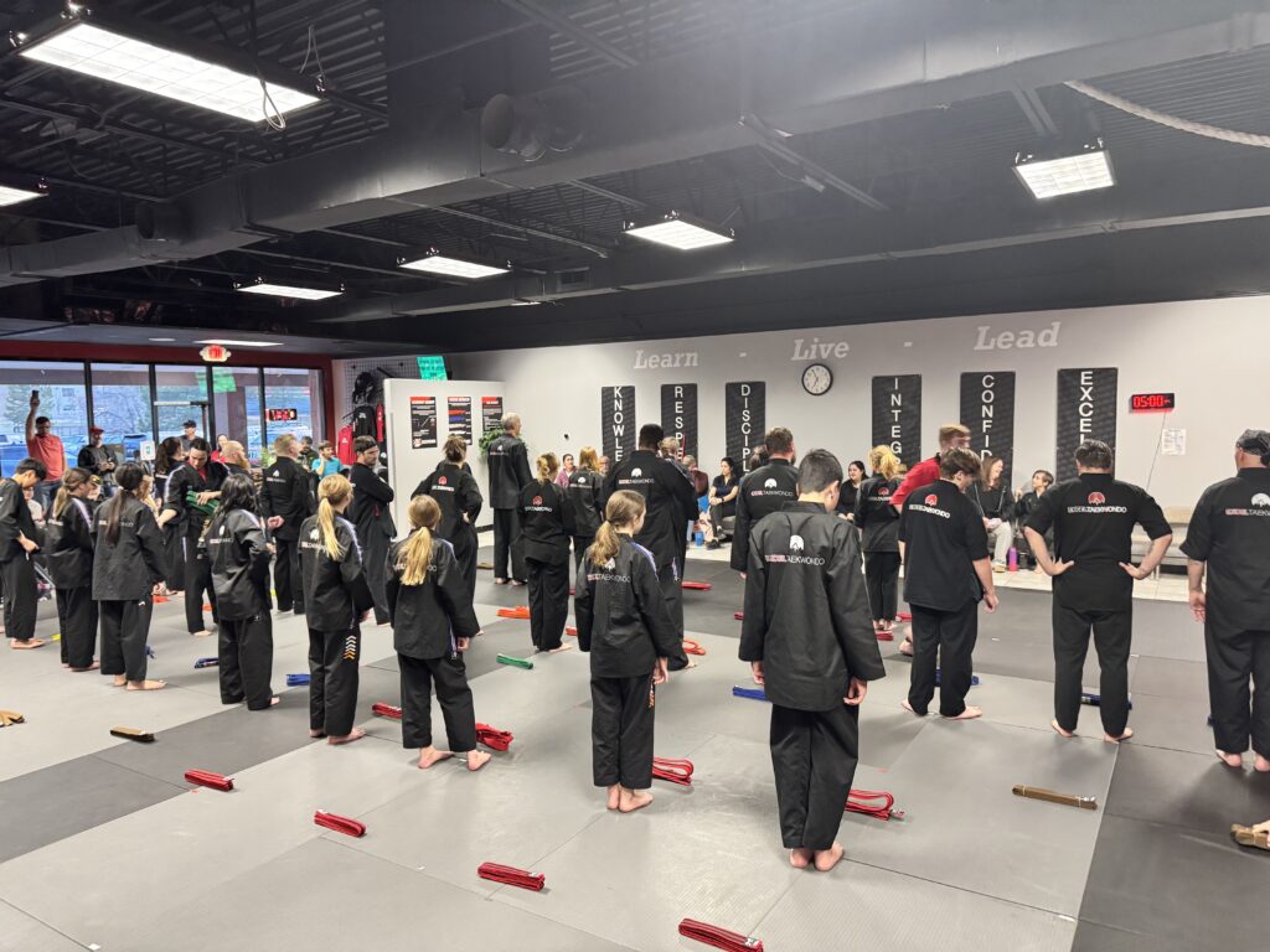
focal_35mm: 24
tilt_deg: -2.5
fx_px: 881
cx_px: 635
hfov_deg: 71.6
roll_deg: +1.3
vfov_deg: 56.8
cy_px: 476
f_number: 1.78
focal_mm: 6.76
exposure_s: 1/60
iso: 500
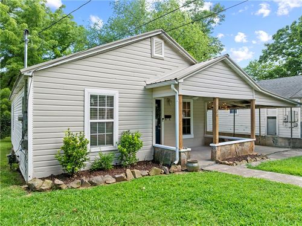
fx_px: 209
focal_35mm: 24
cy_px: 113
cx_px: 151
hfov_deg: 71.6
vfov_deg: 56.7
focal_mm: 12.29
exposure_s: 1/640
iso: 400
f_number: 2.8
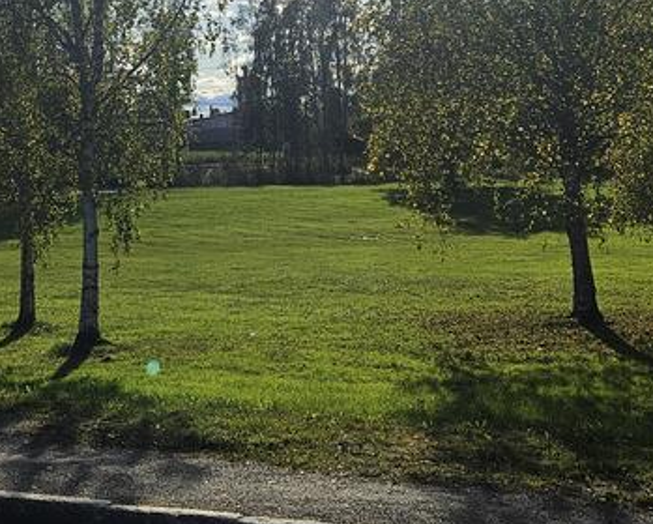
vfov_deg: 20.1
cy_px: -7
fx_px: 1432
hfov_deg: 25.6
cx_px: 258
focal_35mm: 74
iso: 25
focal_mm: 5.4
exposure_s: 1/5748
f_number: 1.8
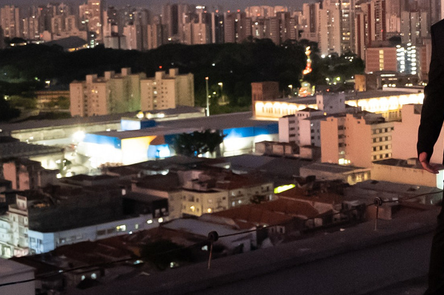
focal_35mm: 78
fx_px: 962
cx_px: 628
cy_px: 74
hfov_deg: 22.3
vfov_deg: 17.4
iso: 5000
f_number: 1.8
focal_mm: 13
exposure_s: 1/125
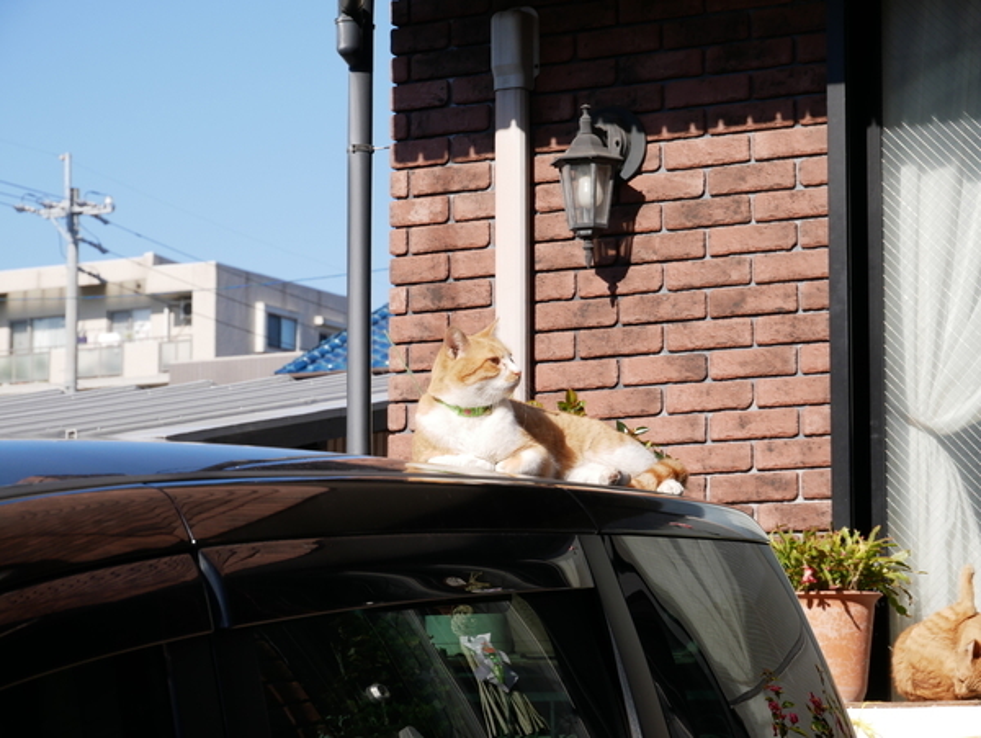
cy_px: 369
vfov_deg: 12.4
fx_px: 3403
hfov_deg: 16.4
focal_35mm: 120
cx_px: 490
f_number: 8
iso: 200
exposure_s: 1/400
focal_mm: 60
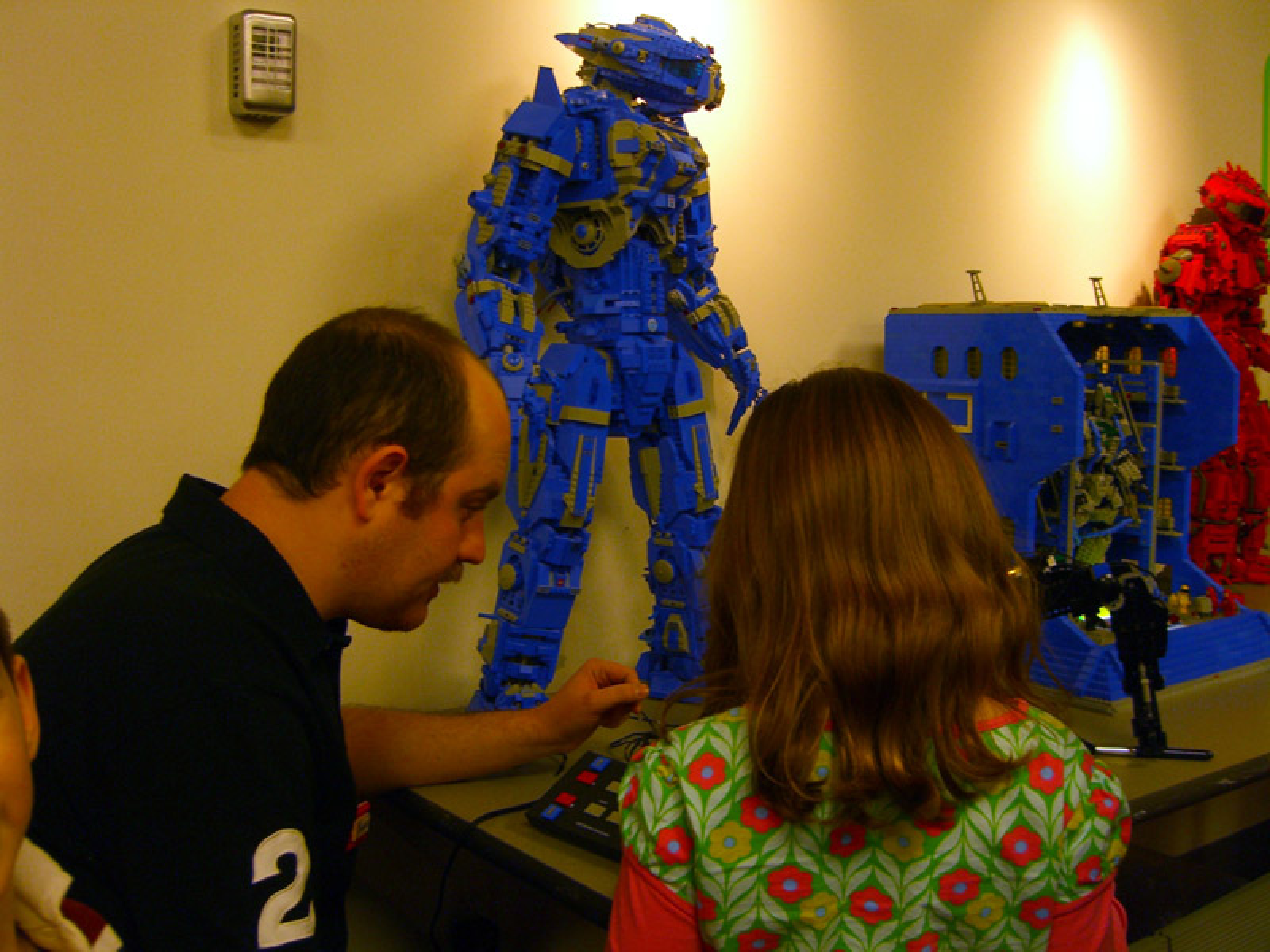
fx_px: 1394
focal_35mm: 38
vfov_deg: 37.7
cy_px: 476
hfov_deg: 49.0
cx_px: 635
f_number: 2.8
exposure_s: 1/60
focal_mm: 7.9
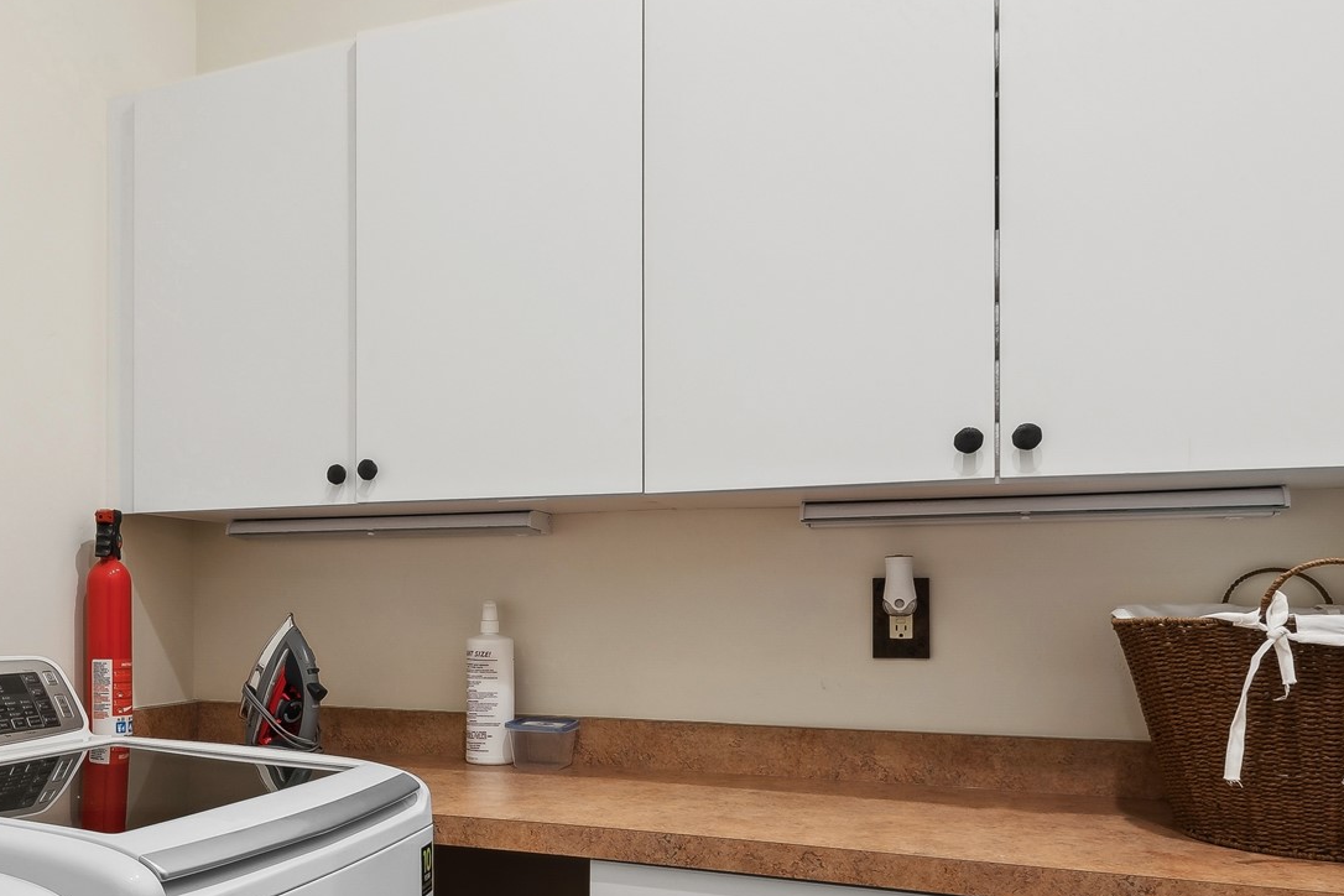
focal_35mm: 32
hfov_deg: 55.6
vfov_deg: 40.3
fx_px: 1195
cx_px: 318
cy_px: 641
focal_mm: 11
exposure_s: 1/4
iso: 100
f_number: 6.3
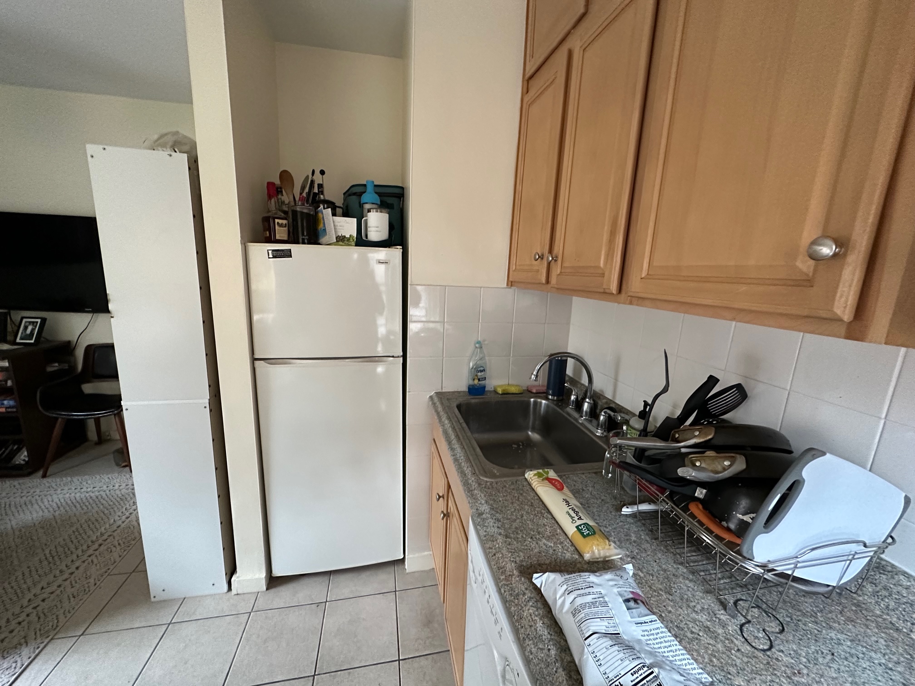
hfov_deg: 102.1
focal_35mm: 14
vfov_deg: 85.7
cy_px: 343
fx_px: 370
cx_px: 458
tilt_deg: -12.4
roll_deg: -2.2
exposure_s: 1/60
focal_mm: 2.22
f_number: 2.2
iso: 640
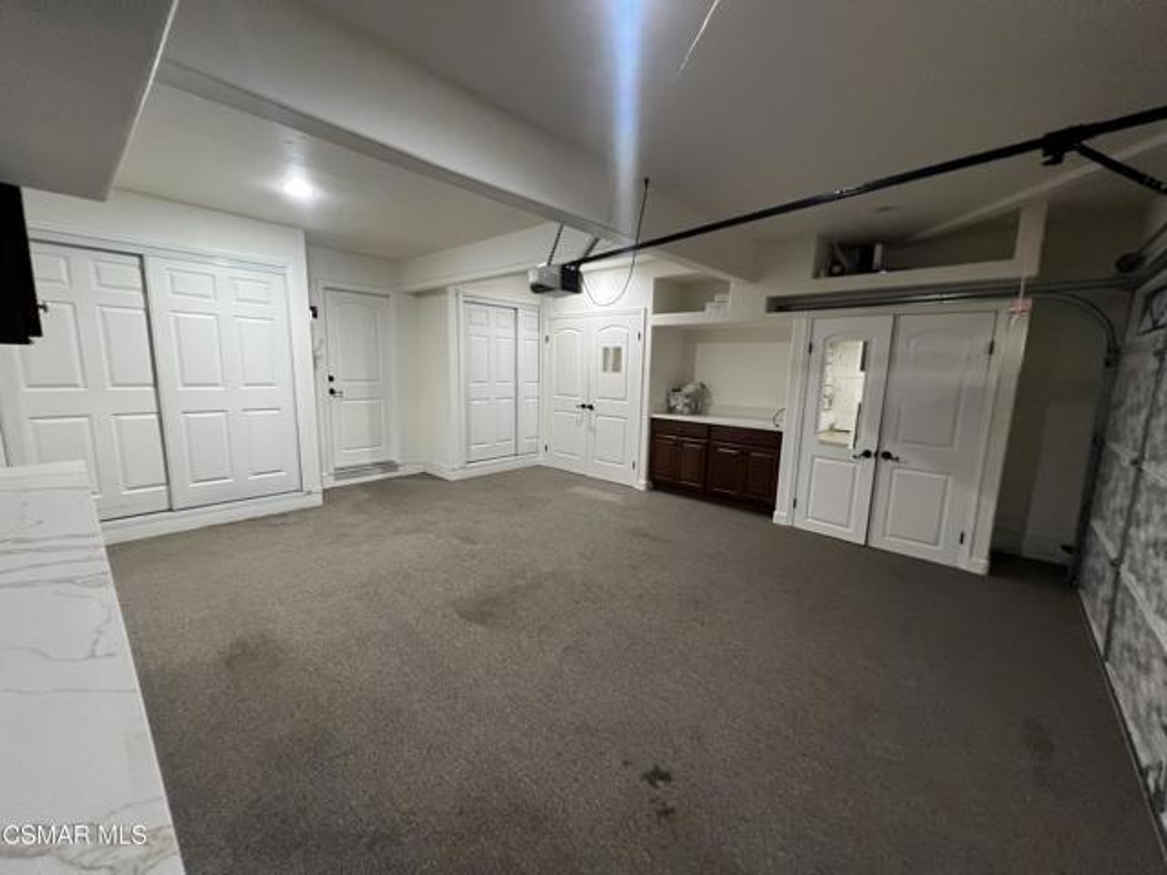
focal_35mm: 13
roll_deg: -1.1
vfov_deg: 89.9
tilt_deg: -8.0
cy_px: 438
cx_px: 584
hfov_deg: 106.2
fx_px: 438
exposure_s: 1/60
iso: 400
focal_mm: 1.57
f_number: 1.8
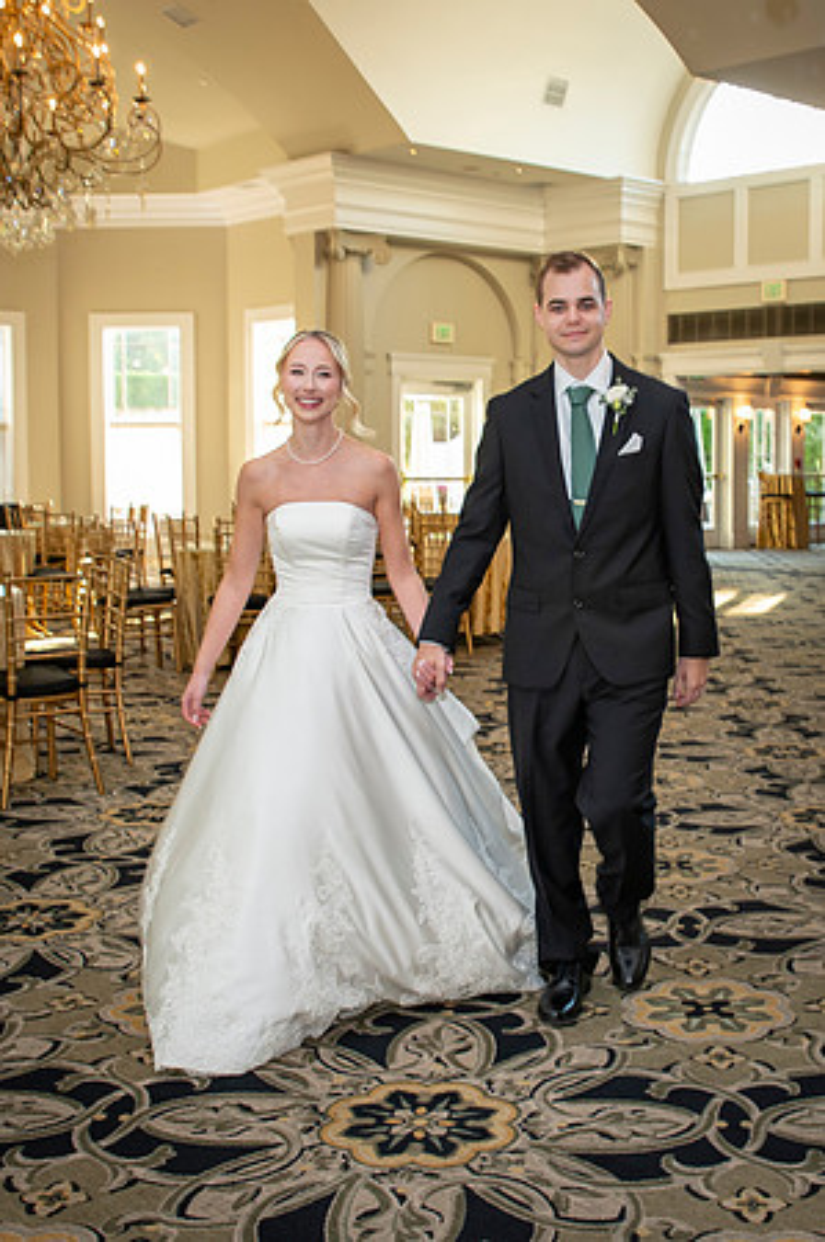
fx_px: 1453
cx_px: 595
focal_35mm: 42
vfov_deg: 46.2
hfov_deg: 31.3
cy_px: 580
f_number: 4.5
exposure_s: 1/80
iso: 800
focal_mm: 24
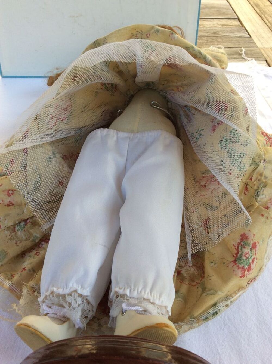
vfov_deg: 56.9
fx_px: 336
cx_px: 136
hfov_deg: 44.1
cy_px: 182
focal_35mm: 32
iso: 32
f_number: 2.4
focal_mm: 3.3
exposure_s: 1/138
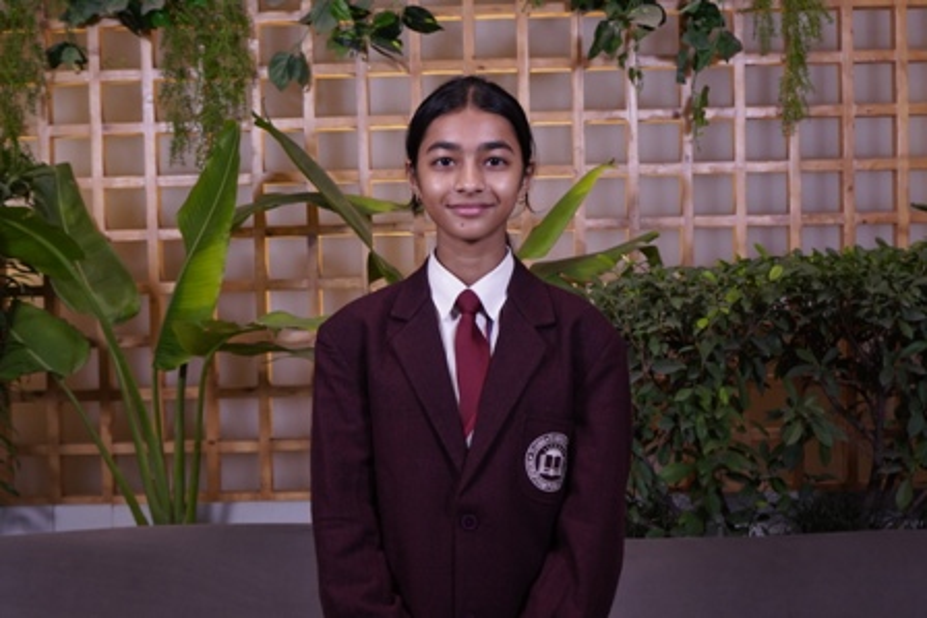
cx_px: 464
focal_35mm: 49
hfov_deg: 40.3
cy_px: 309
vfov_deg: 27.5
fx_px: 1262
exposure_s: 1/125
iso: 500
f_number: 5
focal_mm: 33
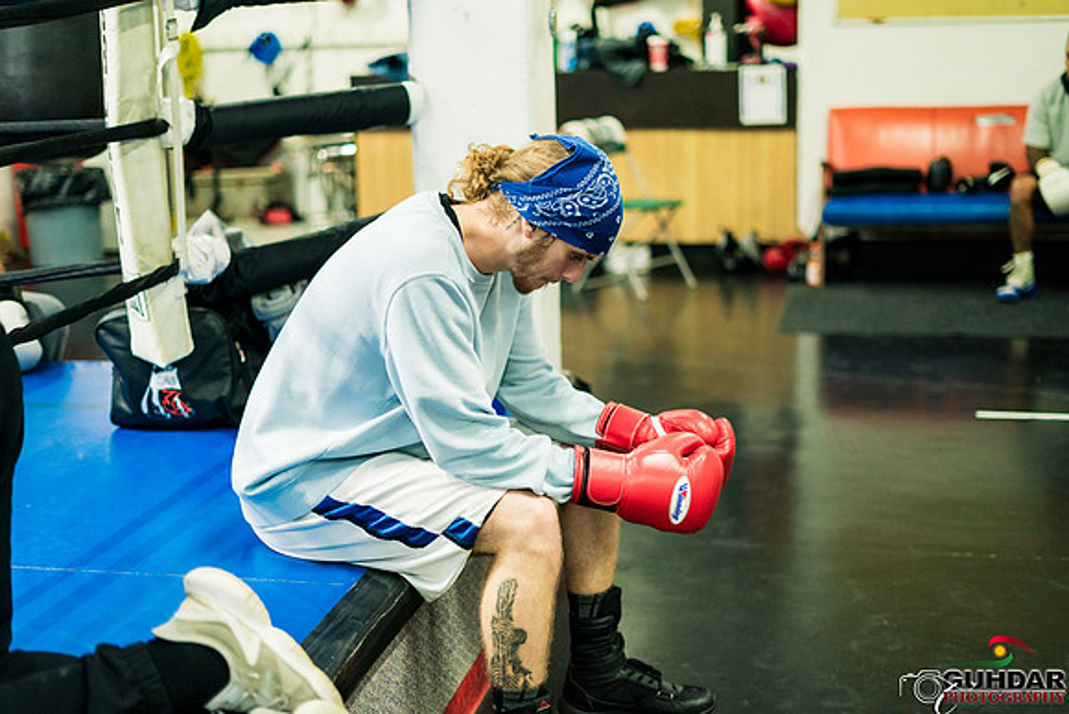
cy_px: 357
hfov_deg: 39.6
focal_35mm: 50
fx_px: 1485
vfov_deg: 27.0
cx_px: 534
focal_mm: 50
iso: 2500
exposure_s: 1/640
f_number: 1.8
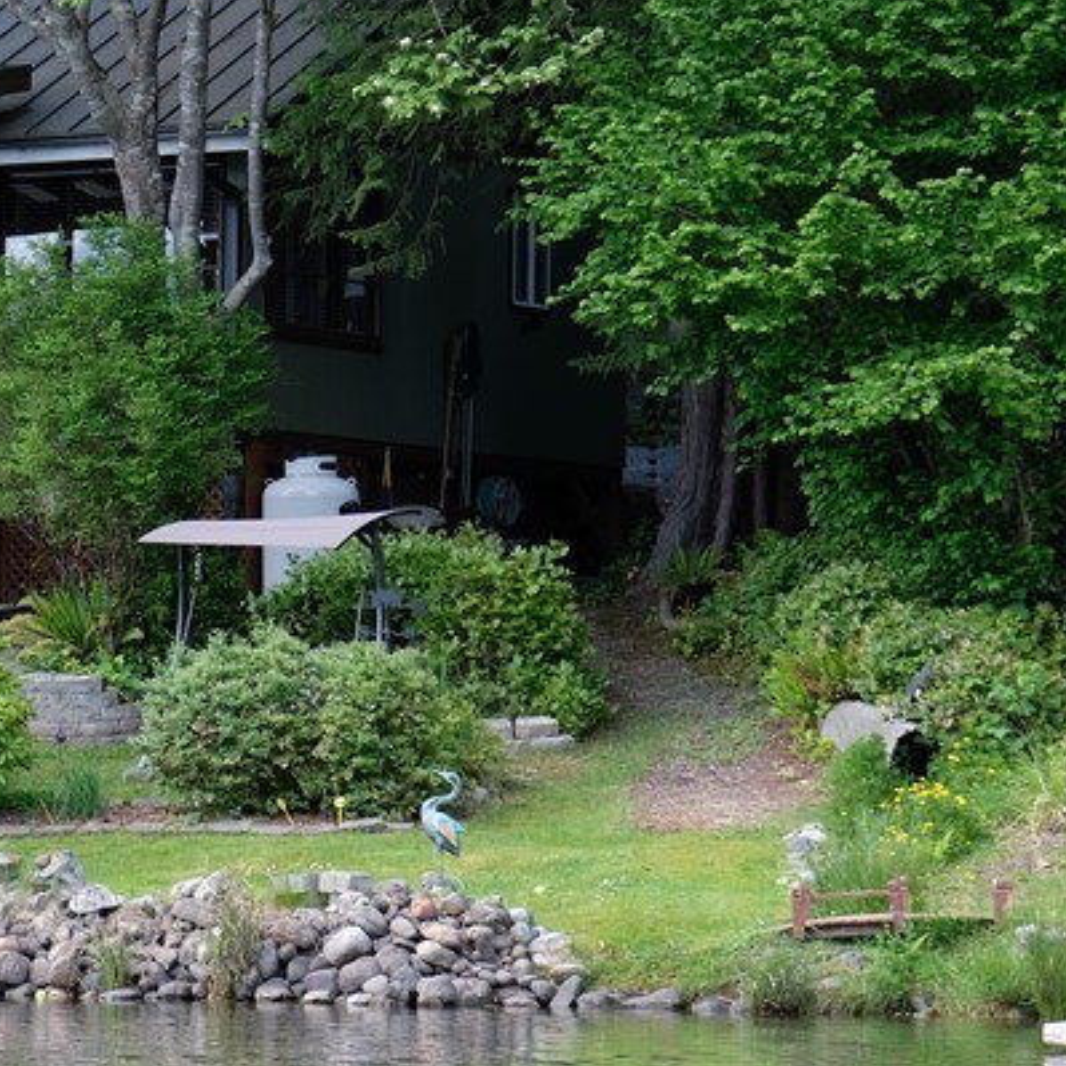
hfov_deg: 9.0
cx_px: -216
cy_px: 224
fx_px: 6689
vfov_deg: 9.1
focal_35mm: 192
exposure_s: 1/180
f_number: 5.6
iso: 400
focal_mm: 55
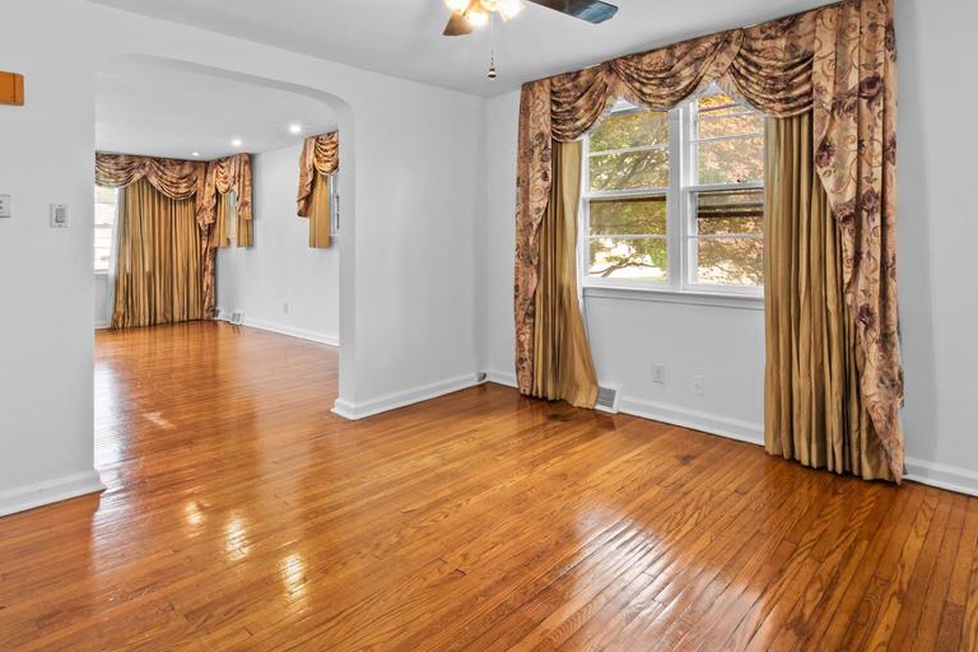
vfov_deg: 61.3
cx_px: 490
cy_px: 253
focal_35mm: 20
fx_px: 543
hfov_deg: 84.0
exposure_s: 3
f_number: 11
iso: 200
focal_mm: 10
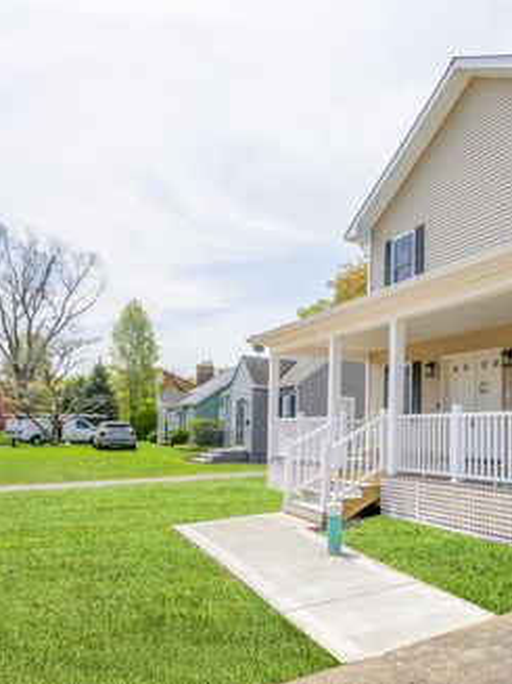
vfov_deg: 69.4
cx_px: 518
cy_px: 344
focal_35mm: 25
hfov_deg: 45.7
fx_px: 493
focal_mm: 17
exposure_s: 1/200
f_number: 9
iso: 100
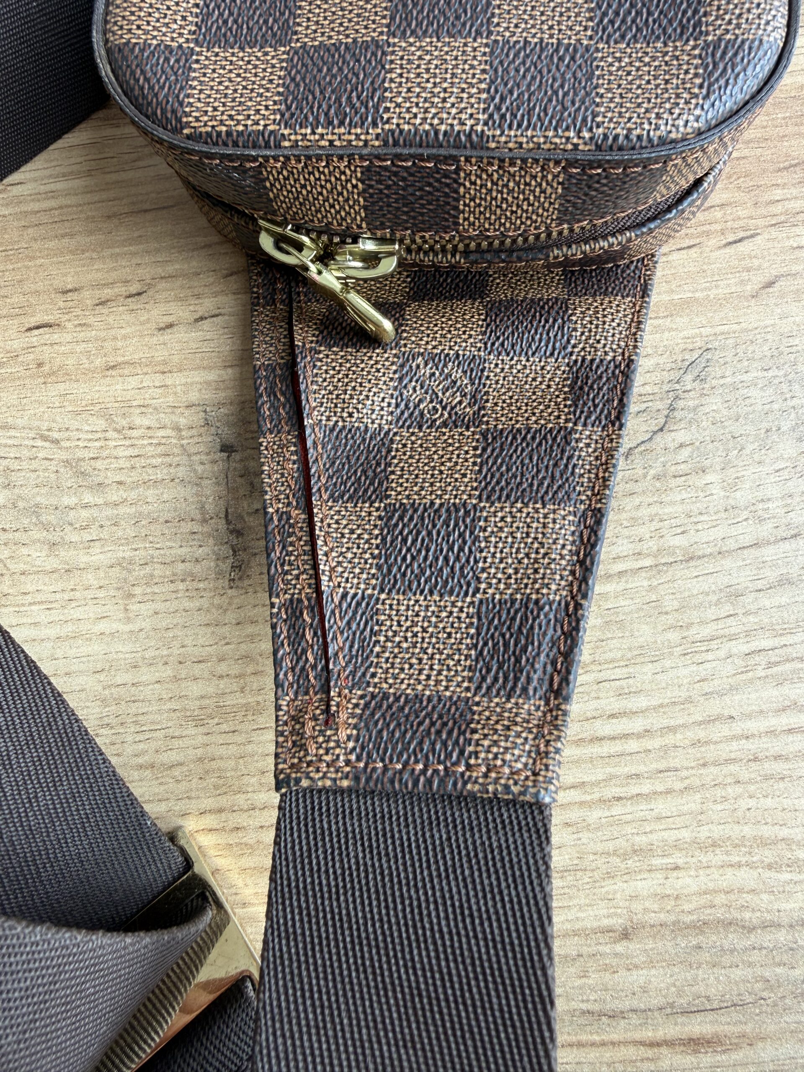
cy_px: 536
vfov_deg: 71.6
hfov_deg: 56.8
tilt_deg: -74.0
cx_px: 402
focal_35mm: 24
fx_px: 743
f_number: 2.2
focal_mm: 2.22
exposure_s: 1/99
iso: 50
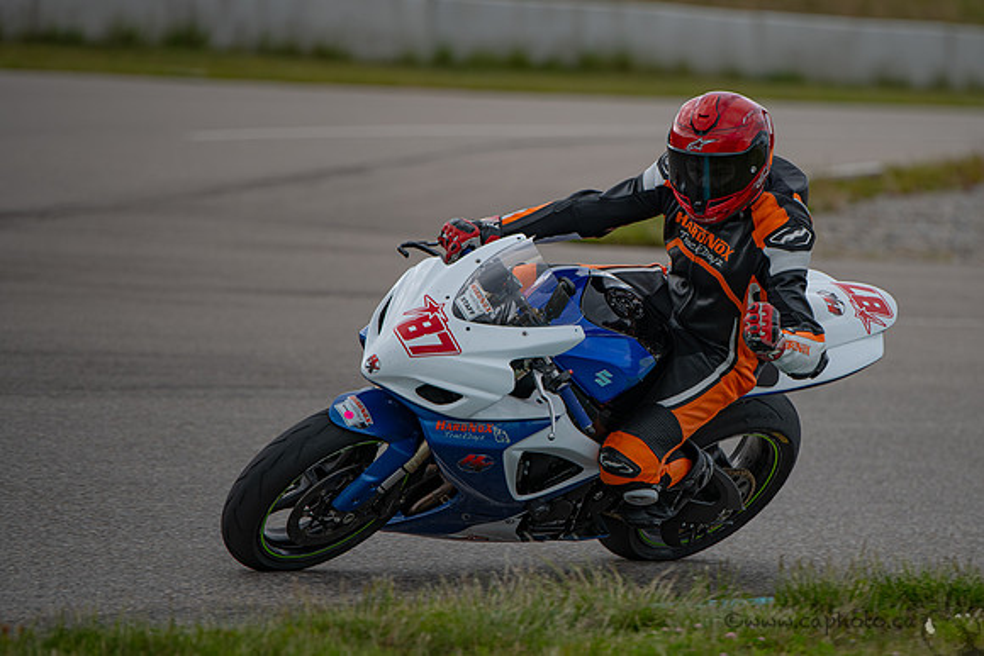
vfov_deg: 5.2
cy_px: 328
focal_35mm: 264
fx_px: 7209
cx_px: 649
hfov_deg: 7.8
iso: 100
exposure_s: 1/1600
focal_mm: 200
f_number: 2.8
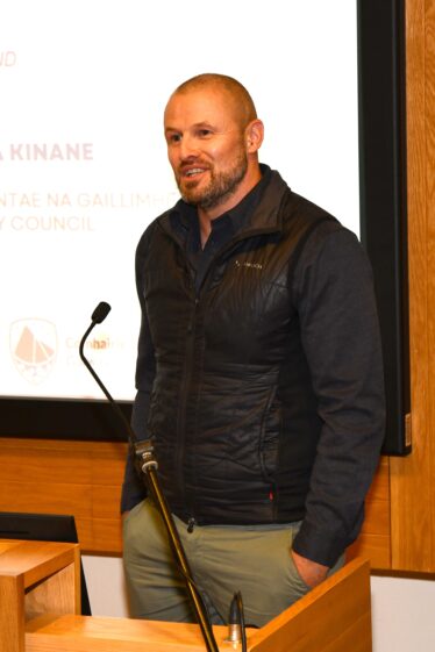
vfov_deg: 31.0
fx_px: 1178
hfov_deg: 20.9
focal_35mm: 65
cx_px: 218
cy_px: 326
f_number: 5.6
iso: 500
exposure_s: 1/50
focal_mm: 65
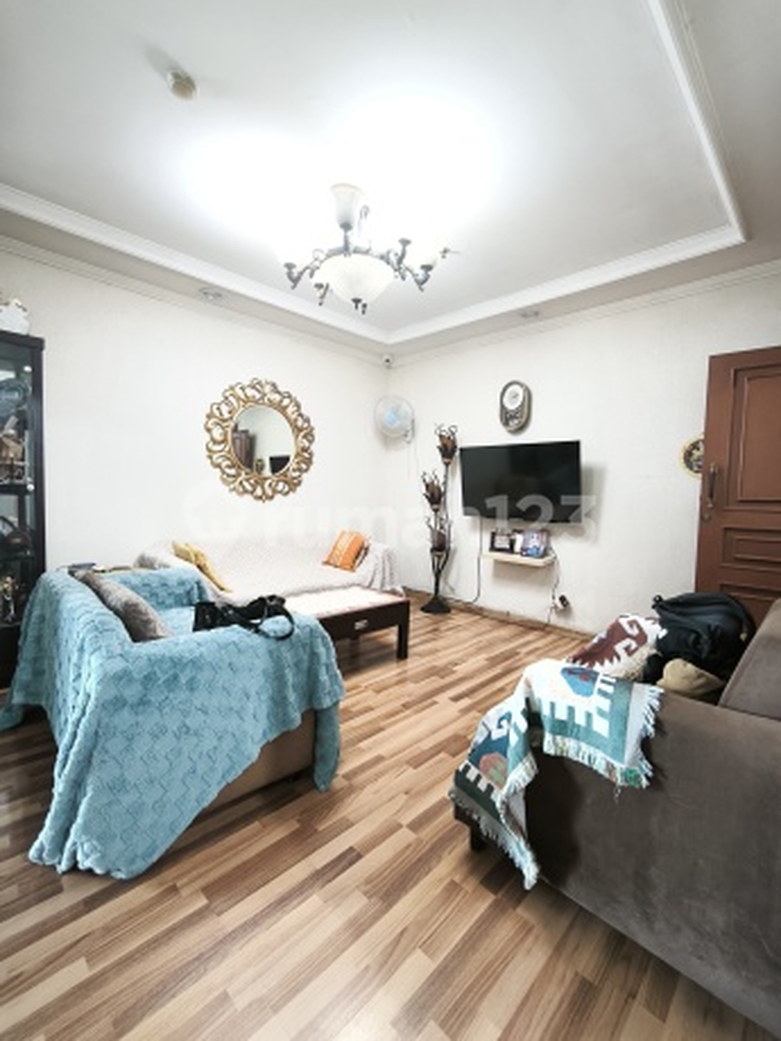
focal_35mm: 15
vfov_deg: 98.2
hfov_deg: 81.7
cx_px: 390
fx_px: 451
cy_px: 520
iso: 1600
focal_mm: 1.91
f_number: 2.2
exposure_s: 1/16.7
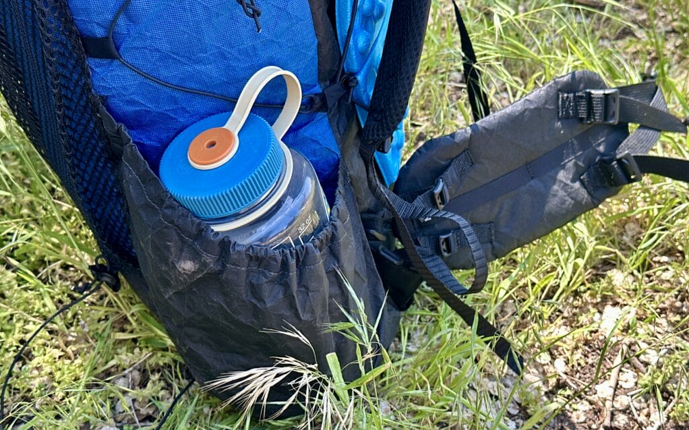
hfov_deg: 39.6
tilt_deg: -41.6
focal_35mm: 51
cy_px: 219
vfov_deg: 25.3
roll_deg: +7.9
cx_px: 344
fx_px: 957
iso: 50
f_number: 1.78
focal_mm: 6.86
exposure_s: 1/178
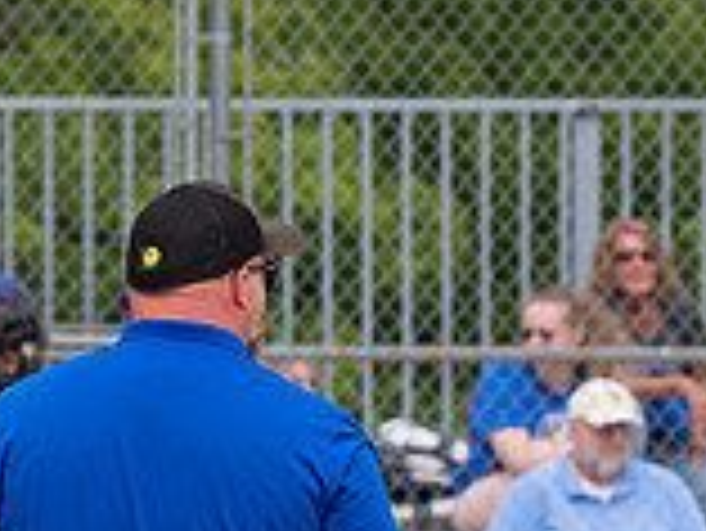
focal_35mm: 931
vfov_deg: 1.6
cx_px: 387
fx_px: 19002
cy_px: 765
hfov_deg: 2.1
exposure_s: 1/1600
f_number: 5.6
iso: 320
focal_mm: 175
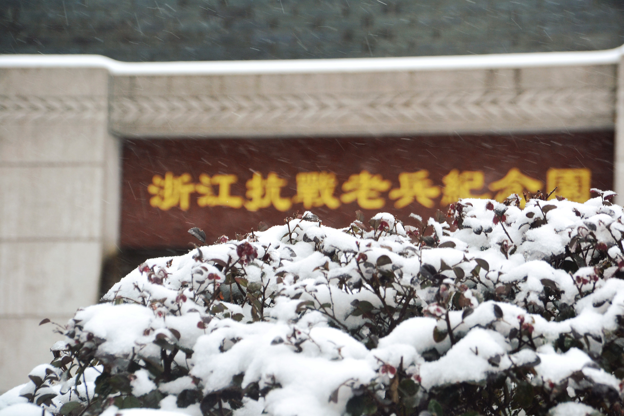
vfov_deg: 8.3
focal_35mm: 165
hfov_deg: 12.5
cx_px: 312
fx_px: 2860
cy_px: 208
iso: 640
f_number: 5.3
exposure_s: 1/125
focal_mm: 110
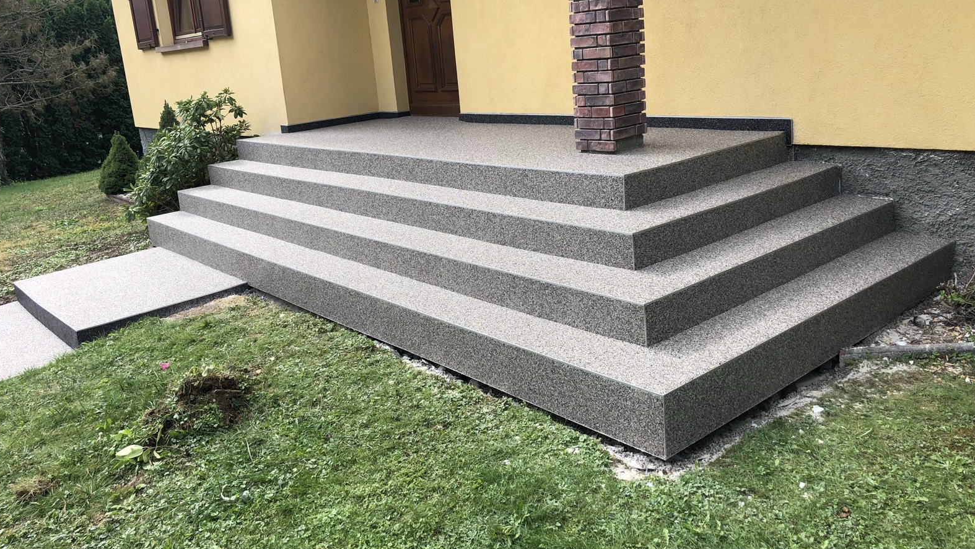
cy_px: 242
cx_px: 487
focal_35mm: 31
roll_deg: +5.0
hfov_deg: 62.6
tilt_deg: -13.5
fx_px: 802
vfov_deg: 37.7
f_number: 1.8
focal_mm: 4
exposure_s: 1/623
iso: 20
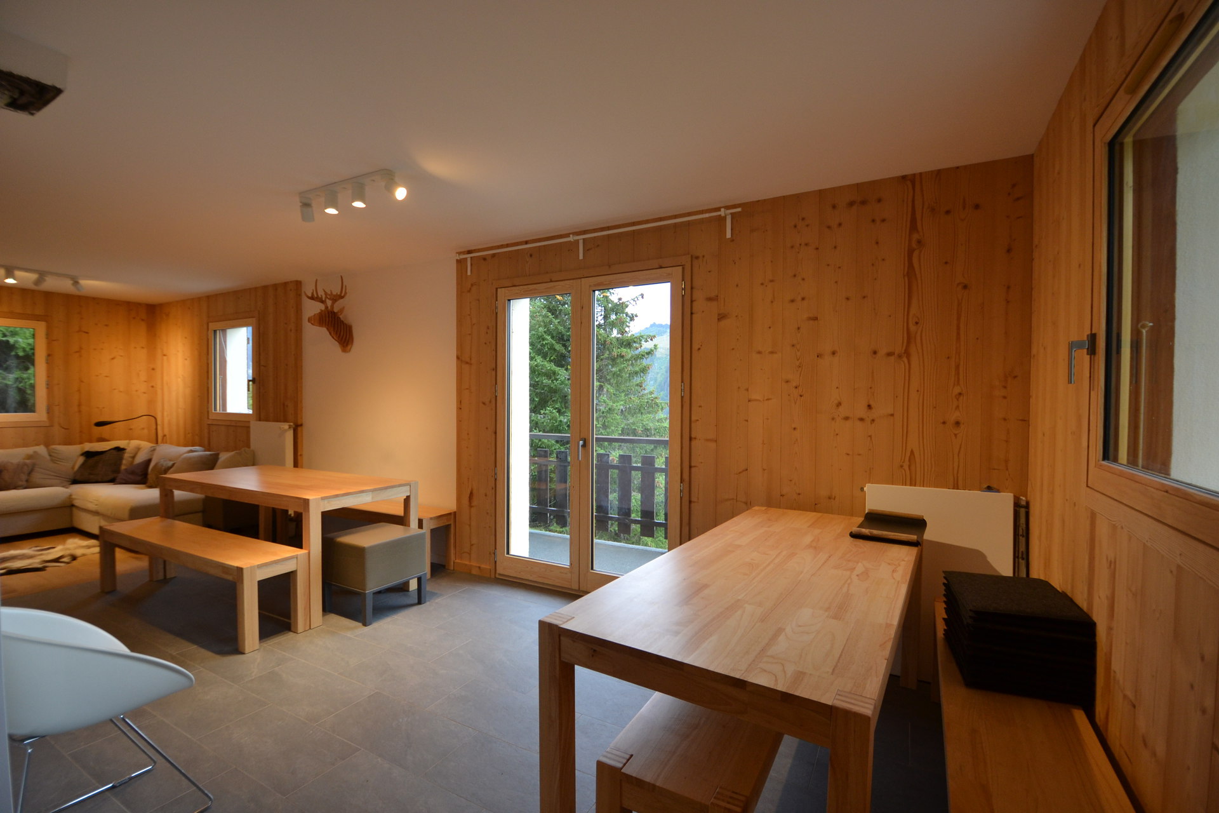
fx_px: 508
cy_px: 406
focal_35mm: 15
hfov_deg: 100.4
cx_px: 610
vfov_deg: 77.3
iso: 400
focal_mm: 10
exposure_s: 1/60
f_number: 3.5
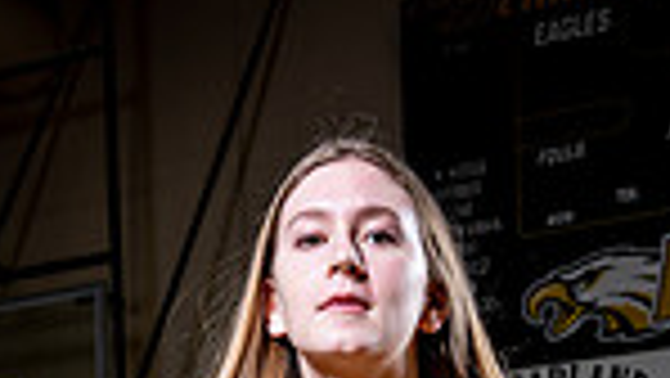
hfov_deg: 23.1
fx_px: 1635
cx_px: 405
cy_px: 950
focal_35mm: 92
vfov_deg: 10.9
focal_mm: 29
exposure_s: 1/250
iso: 100
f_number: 6.3
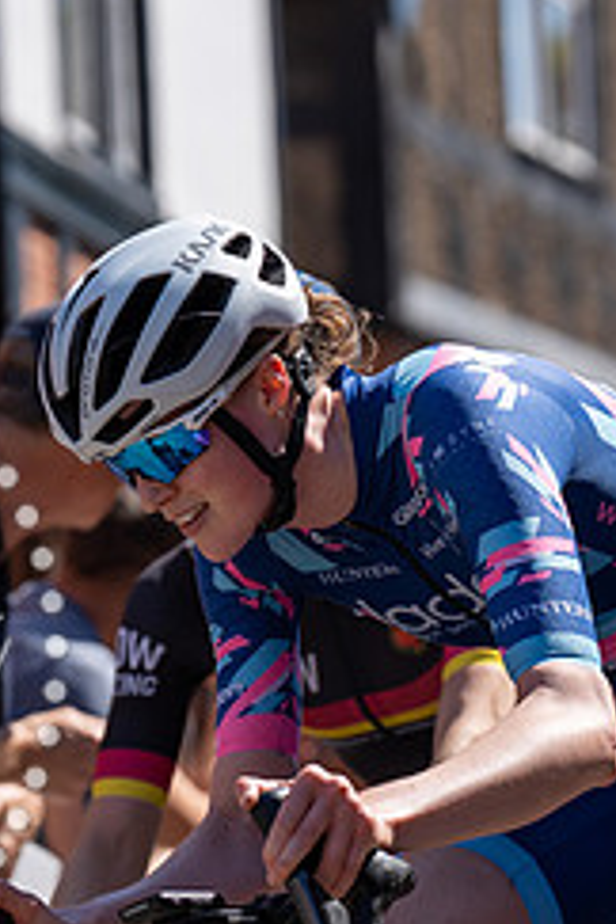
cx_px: 300
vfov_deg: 6.5
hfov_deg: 4.3
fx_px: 8136
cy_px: 458
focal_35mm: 317
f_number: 4
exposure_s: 1/1600
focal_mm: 133
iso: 100
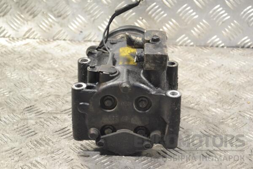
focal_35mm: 82
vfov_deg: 16.6
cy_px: 84
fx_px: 580
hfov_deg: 24.6
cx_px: 126
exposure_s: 1/160
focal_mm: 55
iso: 3200
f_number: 6.3
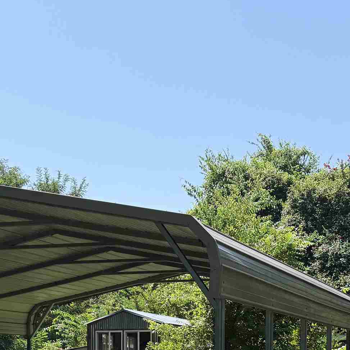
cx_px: 201
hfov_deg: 25.7
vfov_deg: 24.4
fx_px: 766
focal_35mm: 67
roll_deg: -0.6
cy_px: 363
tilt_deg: +0.5
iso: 80
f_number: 1.78
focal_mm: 6.76
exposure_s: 1/2801
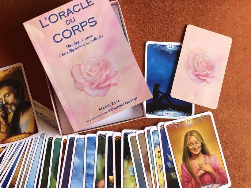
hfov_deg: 52.3
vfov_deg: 40.7
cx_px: 100
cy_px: 100
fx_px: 254
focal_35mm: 35
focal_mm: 4
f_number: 1.8
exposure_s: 1/20
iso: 40
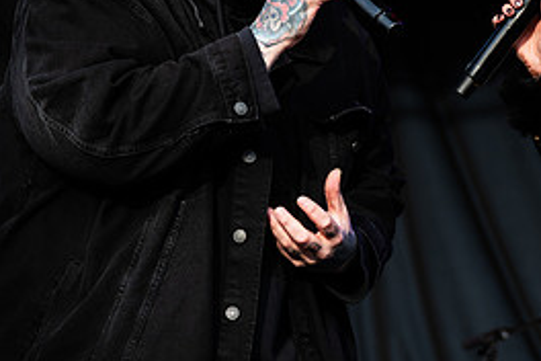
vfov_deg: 9.8
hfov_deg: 14.6
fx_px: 2104
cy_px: 68
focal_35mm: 140
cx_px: 445
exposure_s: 1/400
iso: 80
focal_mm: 56
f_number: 2.8
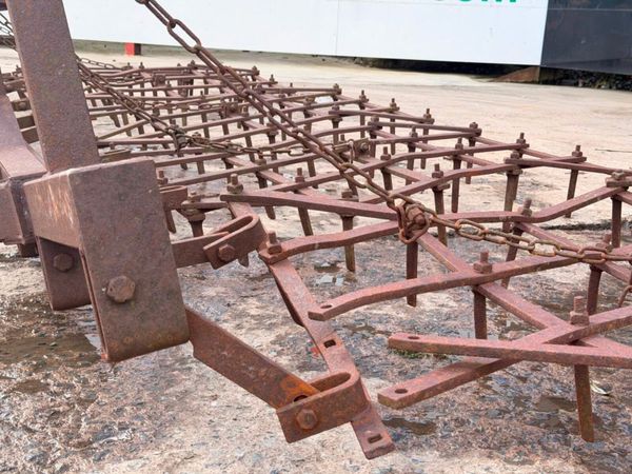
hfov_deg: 39.7
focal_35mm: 48
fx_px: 876
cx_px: 316
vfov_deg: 30.3
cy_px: 237
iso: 64
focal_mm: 6.76
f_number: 1.78
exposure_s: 1/762
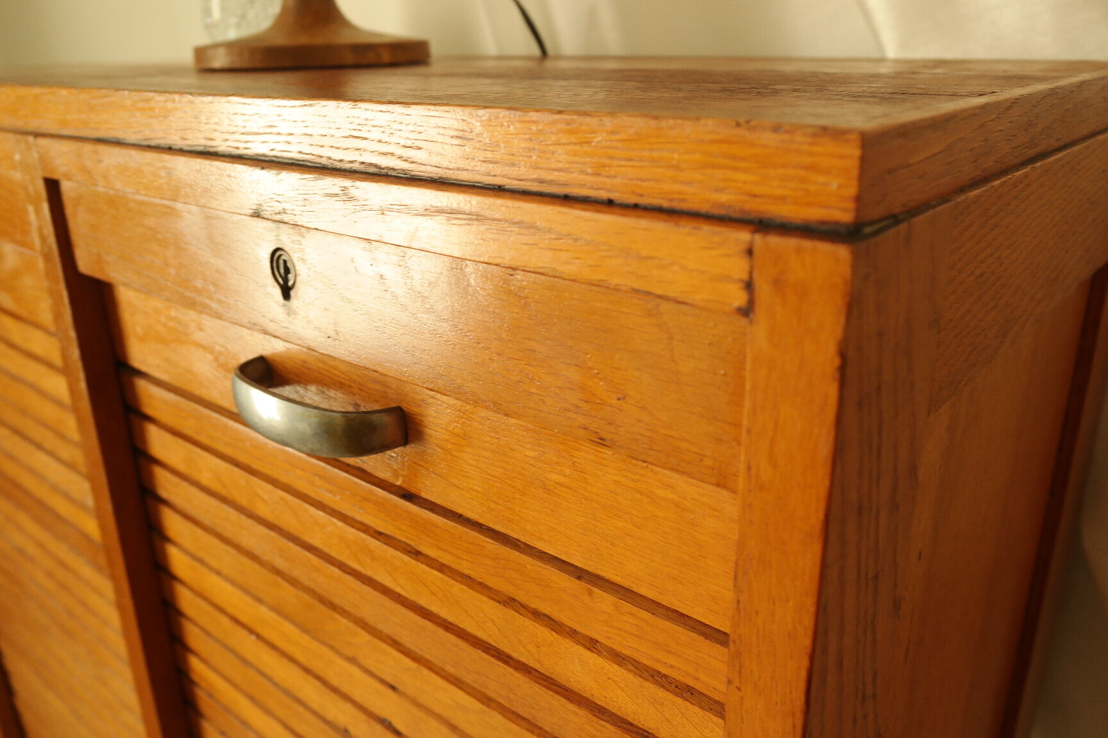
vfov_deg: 43.6
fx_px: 923
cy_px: 369
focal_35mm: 30
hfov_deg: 61.9
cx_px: 554
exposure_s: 1/30
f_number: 5.6
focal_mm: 20
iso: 400
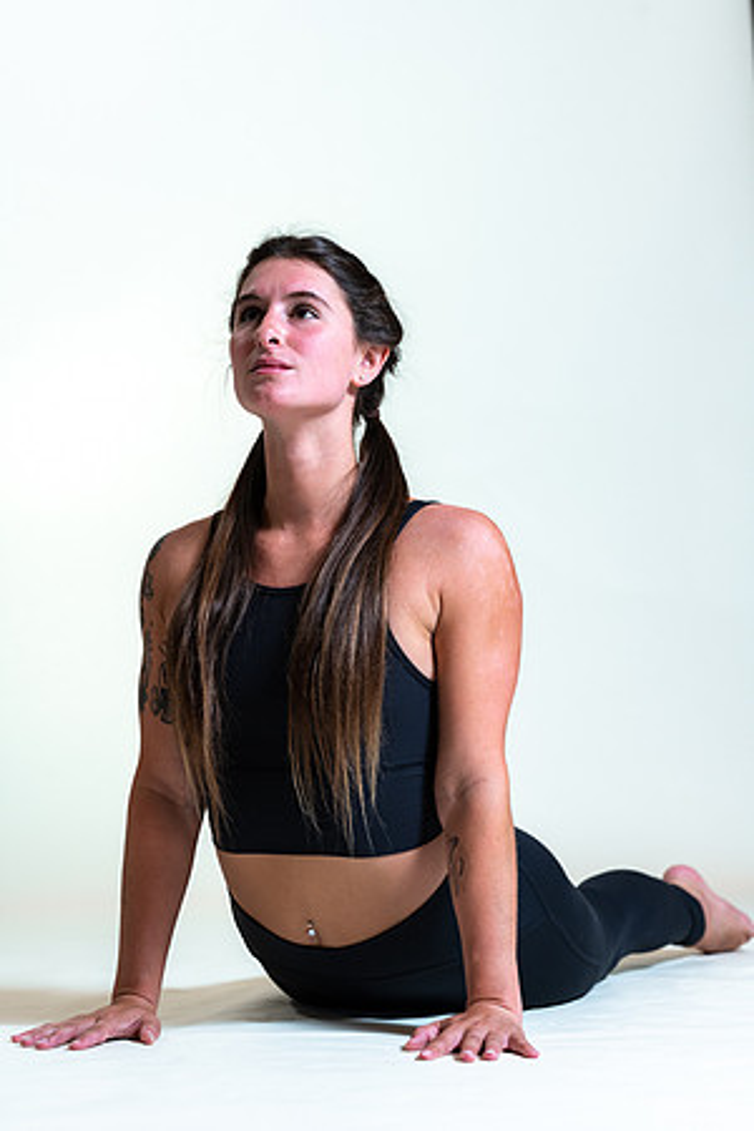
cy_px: 566
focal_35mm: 85
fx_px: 2670
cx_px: 377
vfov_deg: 23.9
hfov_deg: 16.1
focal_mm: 85
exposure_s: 1/160
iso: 320
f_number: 4.5
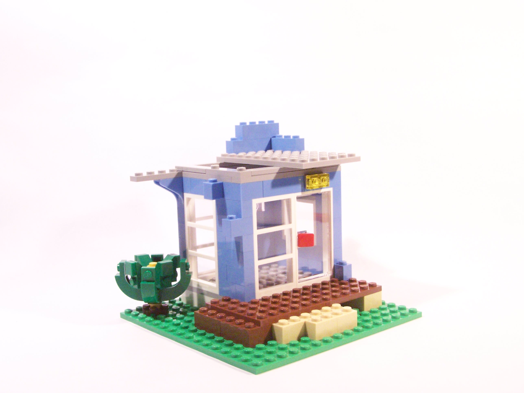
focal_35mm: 48
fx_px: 727
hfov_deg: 39.7
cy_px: 196
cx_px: 262
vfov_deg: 30.3
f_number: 3.6
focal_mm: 8
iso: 400
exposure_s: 1/30
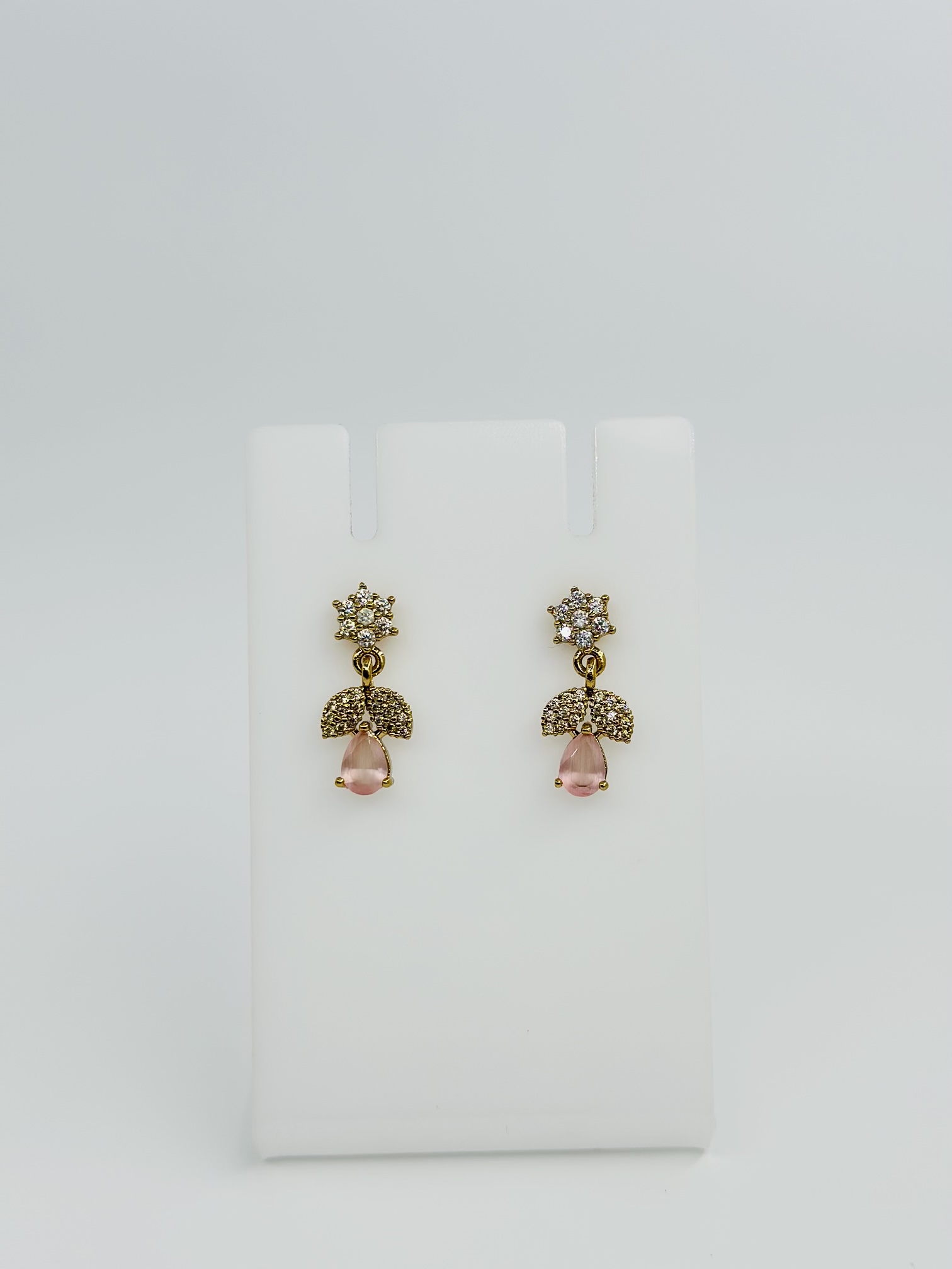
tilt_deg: -18.9
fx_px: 1760
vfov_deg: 39.7
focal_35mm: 48
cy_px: 634
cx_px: 476
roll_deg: -1.2
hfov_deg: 30.3
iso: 80
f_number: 1.78
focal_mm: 6.86
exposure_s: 1/1590
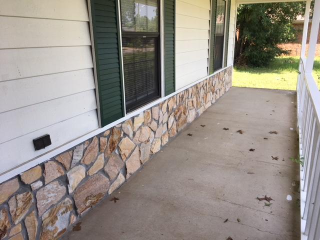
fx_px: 268
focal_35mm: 29
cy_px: 120
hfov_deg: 61.7
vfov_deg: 48.2
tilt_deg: -16.4
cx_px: 160
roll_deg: +1.3
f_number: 2.2
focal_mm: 4.15
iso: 25
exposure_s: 1/229
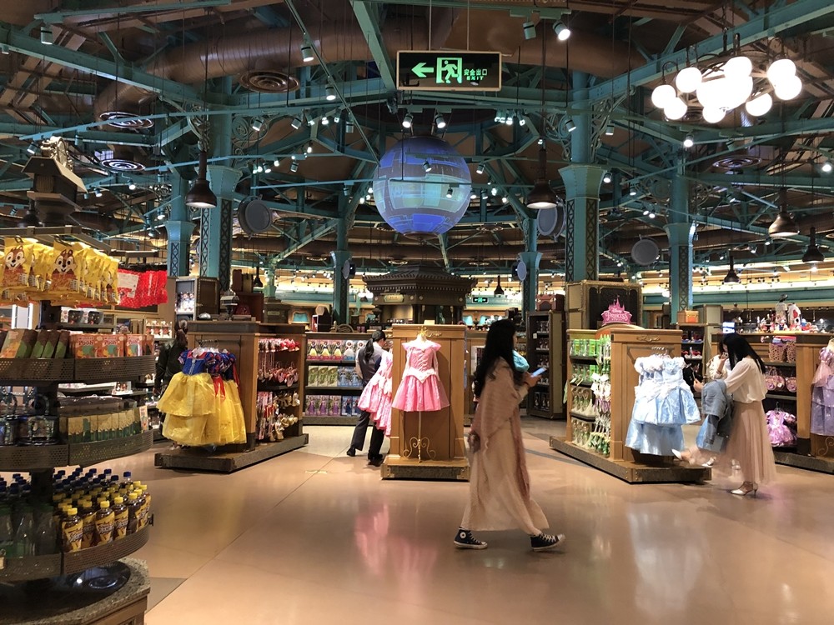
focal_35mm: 28
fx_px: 675
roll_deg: -1.1
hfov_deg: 63.4
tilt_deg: +1.9
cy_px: 312
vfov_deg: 49.7
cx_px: 417
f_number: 1.8
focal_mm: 3.99
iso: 100
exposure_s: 1/17
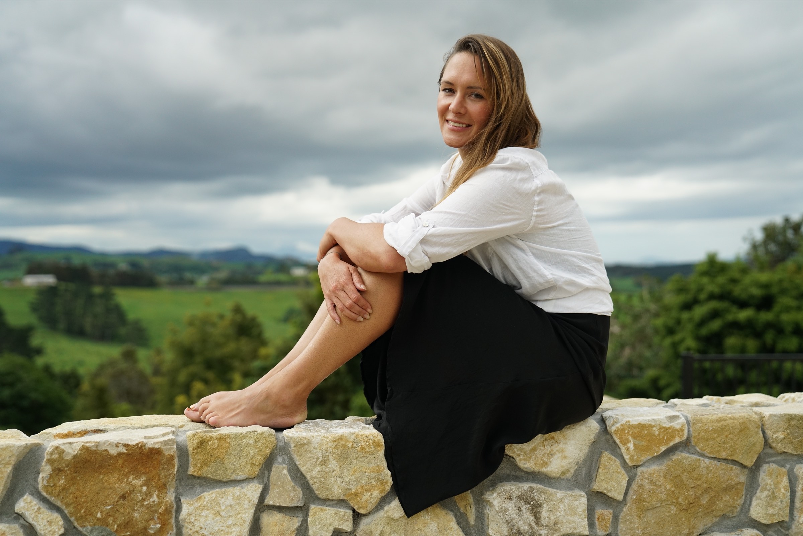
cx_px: 402
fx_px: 1048
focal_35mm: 47
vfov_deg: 28.7
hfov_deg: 41.9
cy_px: 268
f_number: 2.8
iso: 800
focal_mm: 47
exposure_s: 1/2500
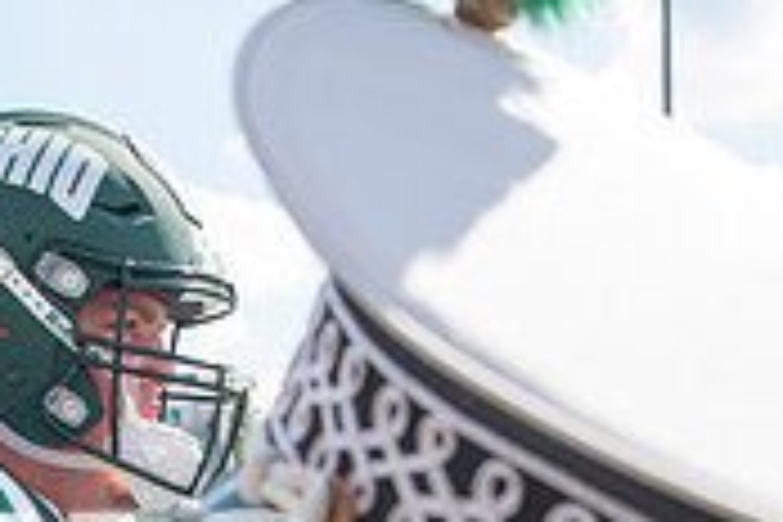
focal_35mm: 80
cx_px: -4
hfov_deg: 24.2
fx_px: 1740
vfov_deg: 16.0
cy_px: 722
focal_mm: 24
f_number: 5.6
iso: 200
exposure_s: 1/500
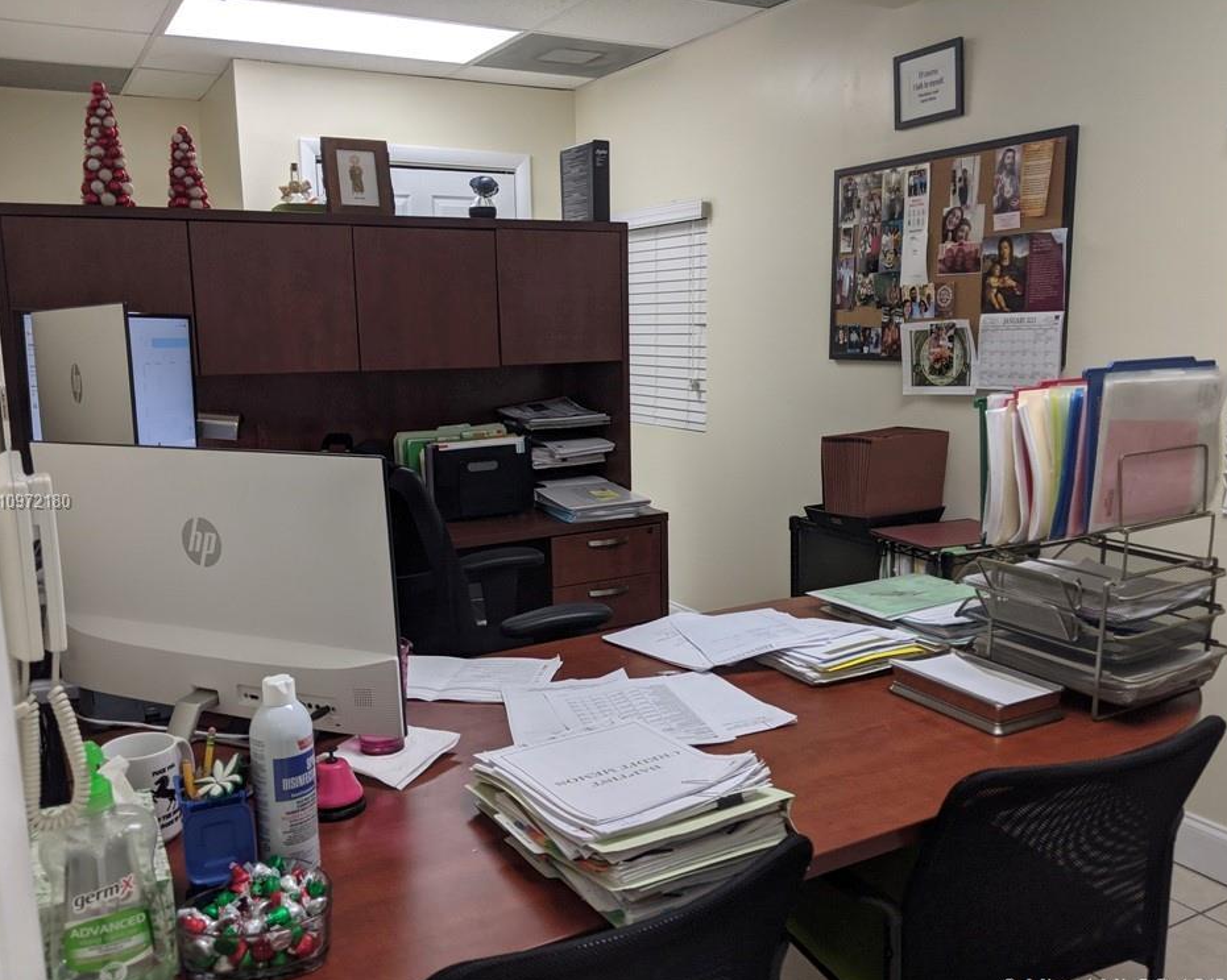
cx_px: 608
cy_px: 502
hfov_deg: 60.5
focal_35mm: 29
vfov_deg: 49.9
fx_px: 1053
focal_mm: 4.44
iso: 64
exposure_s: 1/120
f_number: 1.8
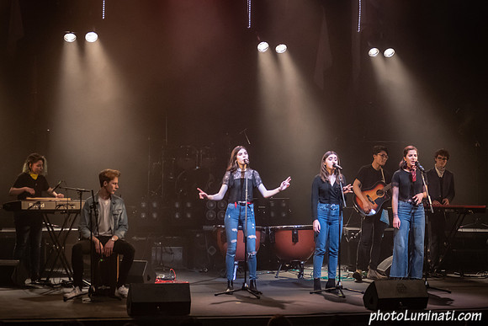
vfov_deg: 16.4
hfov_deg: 24.3
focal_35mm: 83
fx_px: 1129
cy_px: 134
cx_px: 317
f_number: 2.8
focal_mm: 50
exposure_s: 1/125
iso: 2500
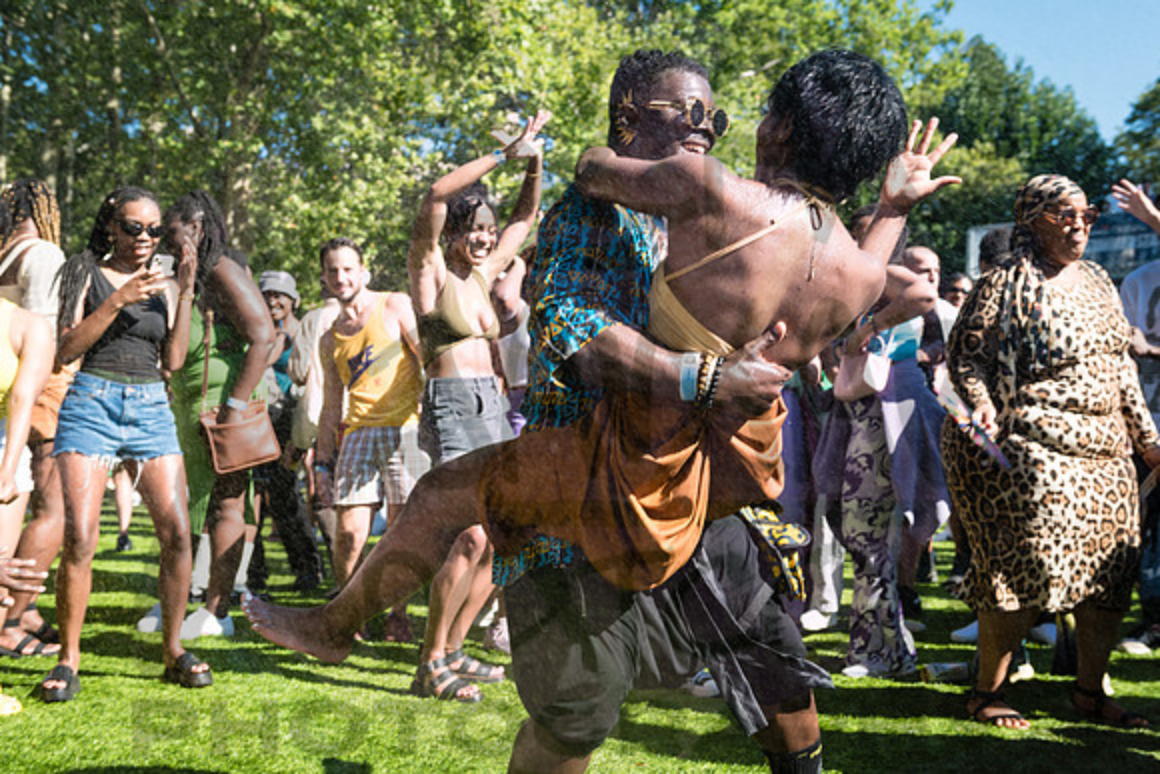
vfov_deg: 32.6
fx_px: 1322
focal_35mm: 41
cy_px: 410
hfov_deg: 47.4
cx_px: 605
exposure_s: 1/500
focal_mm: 38
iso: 200
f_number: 4.5
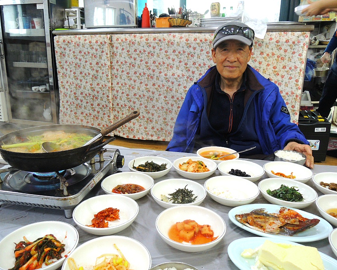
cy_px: 130
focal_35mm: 26
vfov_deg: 54.9
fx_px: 259
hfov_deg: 66.0
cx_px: 164
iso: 280
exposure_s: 1/30
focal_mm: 4.3
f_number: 2.8
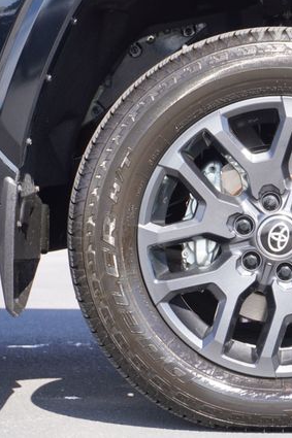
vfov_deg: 19.6
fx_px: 1266
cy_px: 218
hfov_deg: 13.0
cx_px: 280
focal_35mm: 104
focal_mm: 46
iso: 100
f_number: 6.3
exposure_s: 1/100
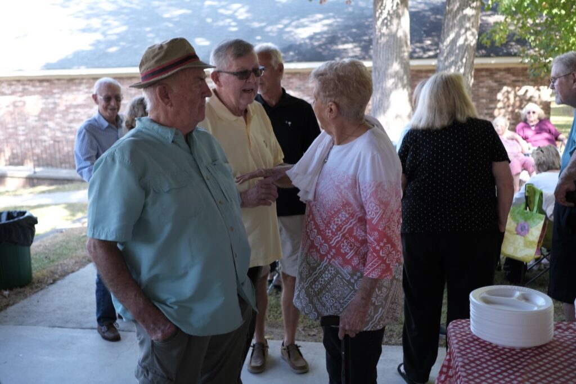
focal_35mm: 35
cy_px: 192
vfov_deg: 37.9
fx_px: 560
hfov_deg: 54.4
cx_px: 288
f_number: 2.2
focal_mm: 23
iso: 160
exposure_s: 1/160
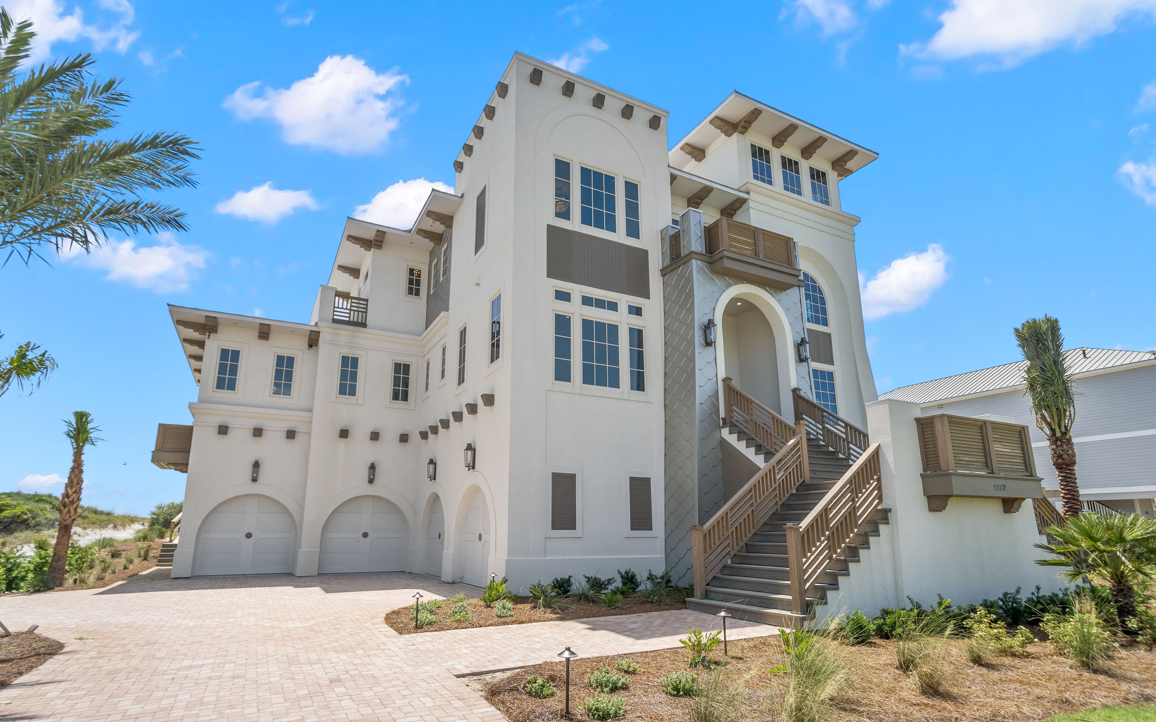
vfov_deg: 64.9
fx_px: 567
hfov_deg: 91.1
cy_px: 394
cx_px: 570
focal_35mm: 18
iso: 80
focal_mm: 17
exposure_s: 1/320
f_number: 7.1
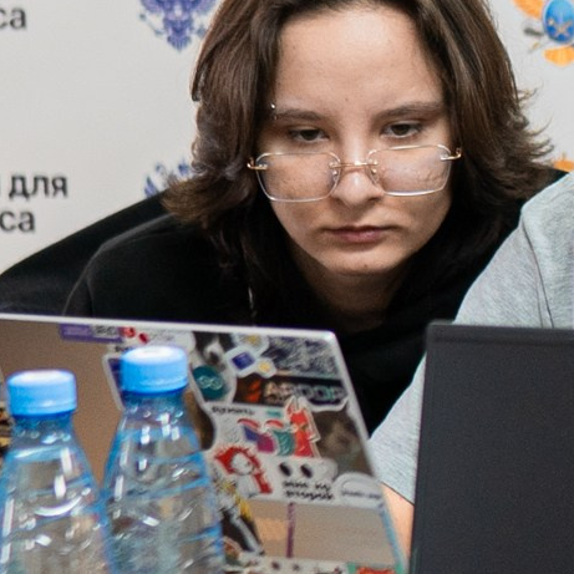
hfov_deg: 6.8
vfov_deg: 7.0
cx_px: 1237
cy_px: 63
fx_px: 4671
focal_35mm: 249
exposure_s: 1/125
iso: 500
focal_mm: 35
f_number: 2
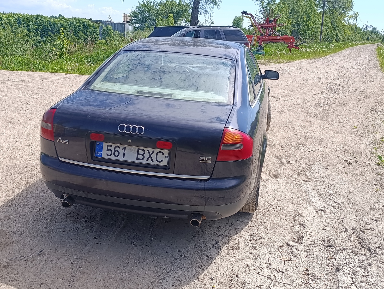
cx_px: 192
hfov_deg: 52.6
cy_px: 144
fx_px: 389
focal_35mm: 35
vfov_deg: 40.8
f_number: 1.65
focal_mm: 6.11
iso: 50
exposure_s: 1/510
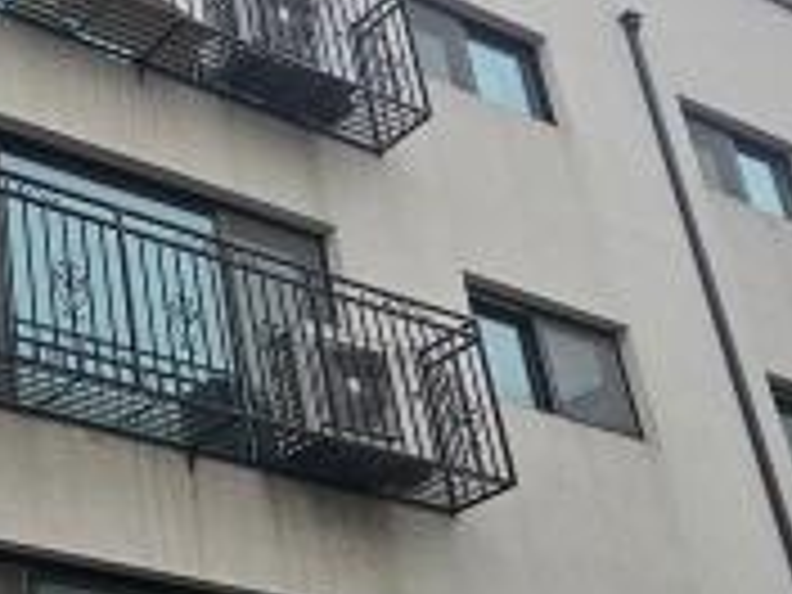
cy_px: 482
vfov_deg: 24.4
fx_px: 1350
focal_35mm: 59
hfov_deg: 27.9
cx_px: -198
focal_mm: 2.2
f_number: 2.2
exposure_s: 1/779
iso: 64
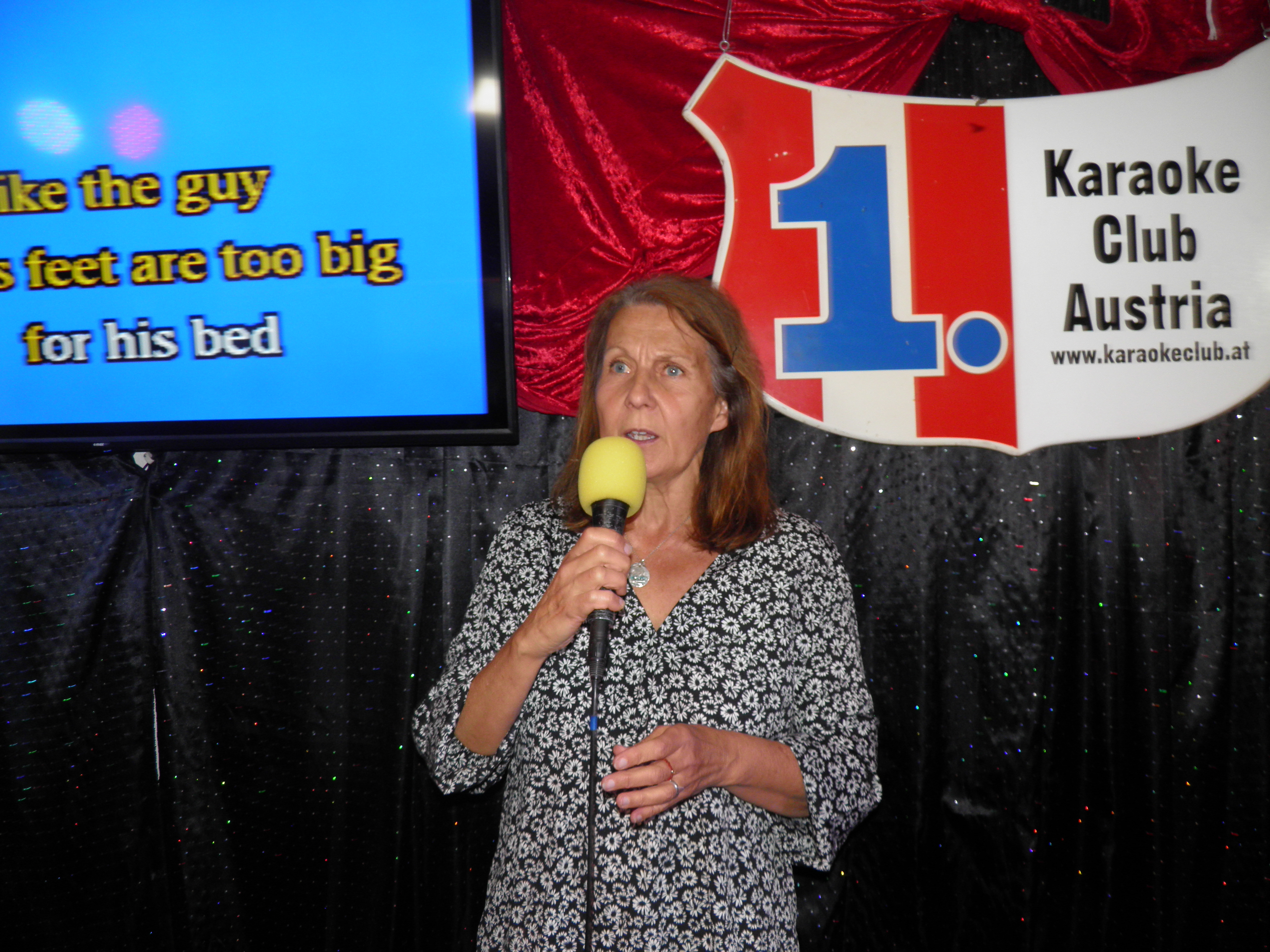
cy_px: 476
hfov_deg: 63.4
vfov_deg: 49.7
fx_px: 1027
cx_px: 635
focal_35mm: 28
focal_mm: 4.9
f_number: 2.8
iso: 100
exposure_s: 1/30
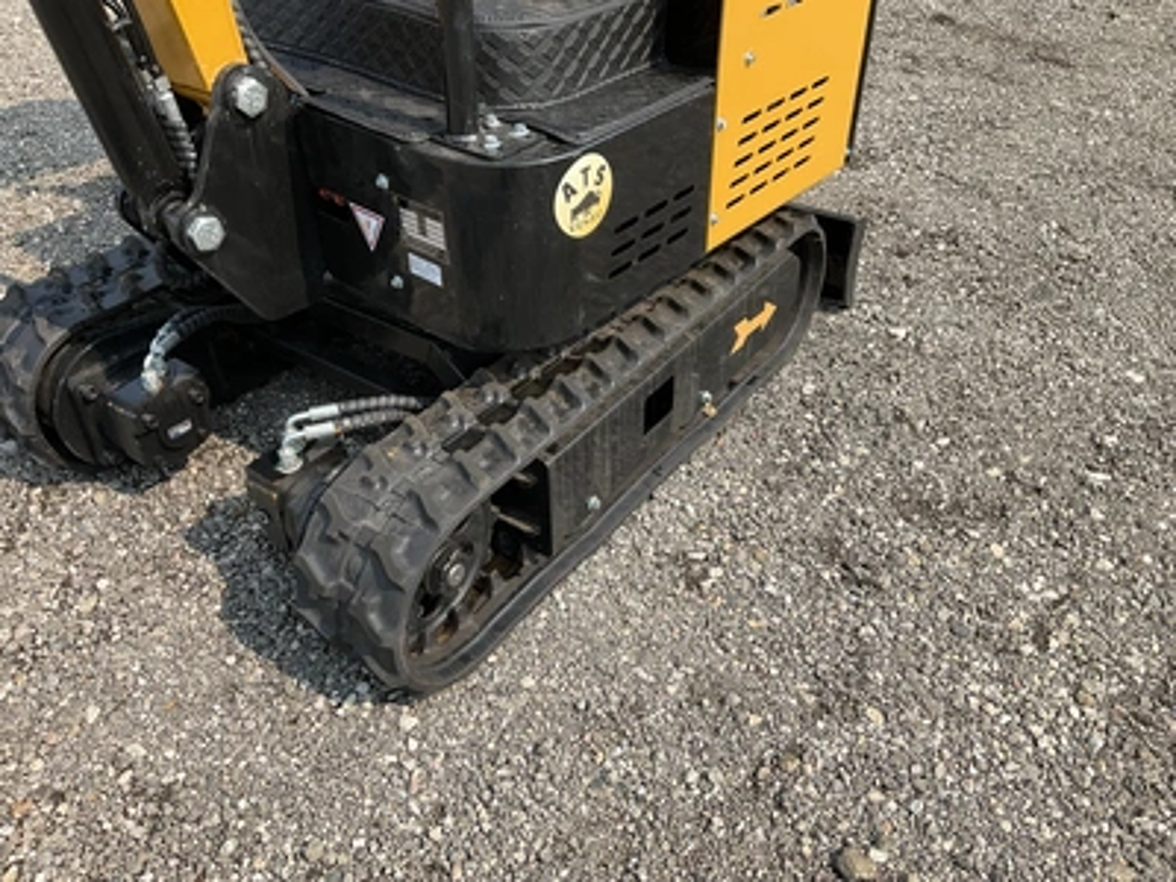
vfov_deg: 48.2
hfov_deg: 61.7
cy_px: 441
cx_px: 588
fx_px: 985
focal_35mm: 29
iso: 25
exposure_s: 1/978
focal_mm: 3
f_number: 1.8
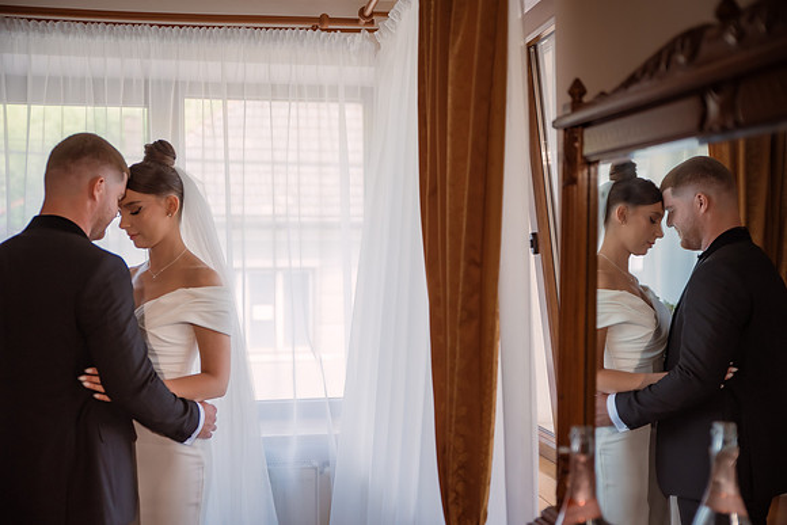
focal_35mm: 48
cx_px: 394
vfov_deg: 28.1
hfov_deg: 41.1
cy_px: 262
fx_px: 1050
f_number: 2.8
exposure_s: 1/320
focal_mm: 48
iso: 800
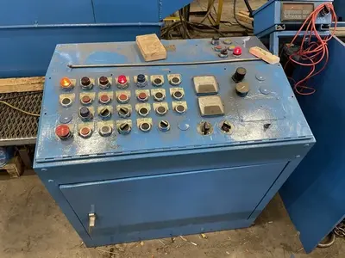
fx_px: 259
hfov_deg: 67.3
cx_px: 172
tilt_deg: -43.9
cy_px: 129
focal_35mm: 26
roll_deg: -2.8
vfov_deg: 53.1
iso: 400
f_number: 1.6
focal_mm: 4.2
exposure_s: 1/40
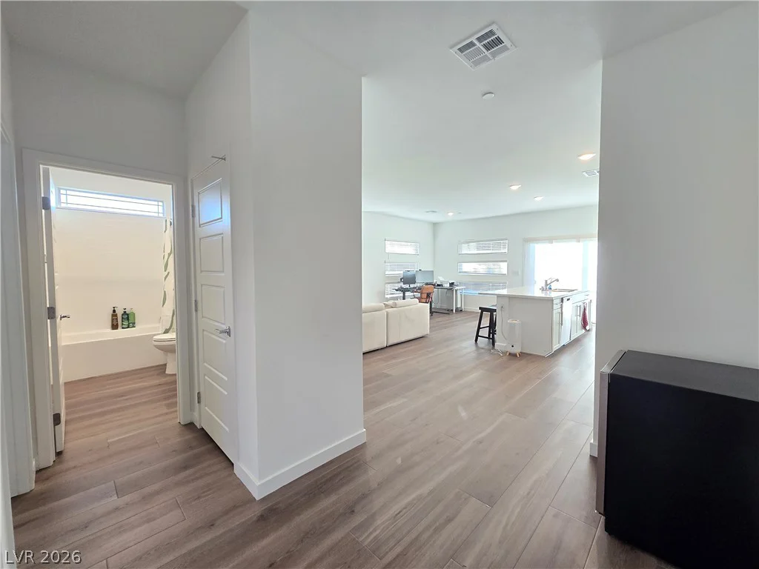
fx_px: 285
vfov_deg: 89.9
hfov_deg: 106.2
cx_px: 380
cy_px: 284
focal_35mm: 13
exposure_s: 1/60
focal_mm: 2.2
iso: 200
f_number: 2.2
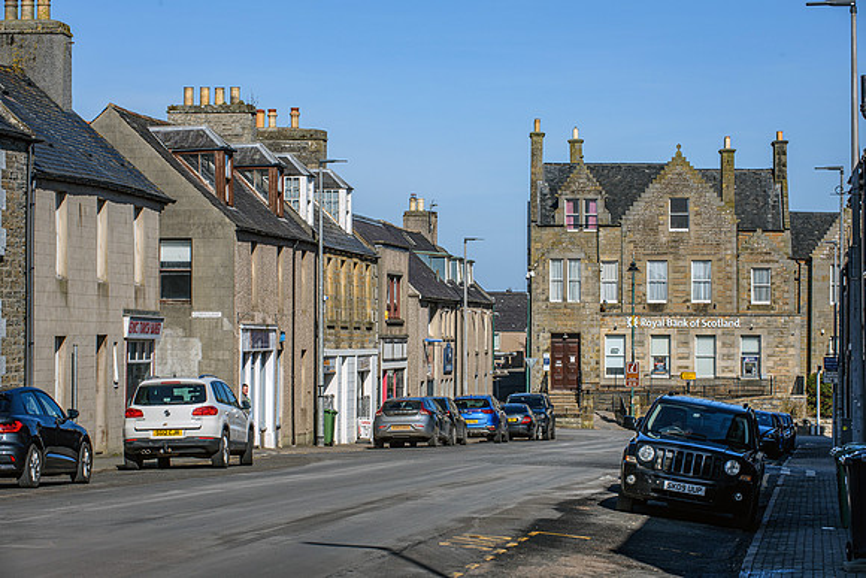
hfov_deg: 16.8
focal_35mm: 122
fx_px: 2936
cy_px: 289
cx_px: 433
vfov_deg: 11.2
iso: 400
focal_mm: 120
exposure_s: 1/640
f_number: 13
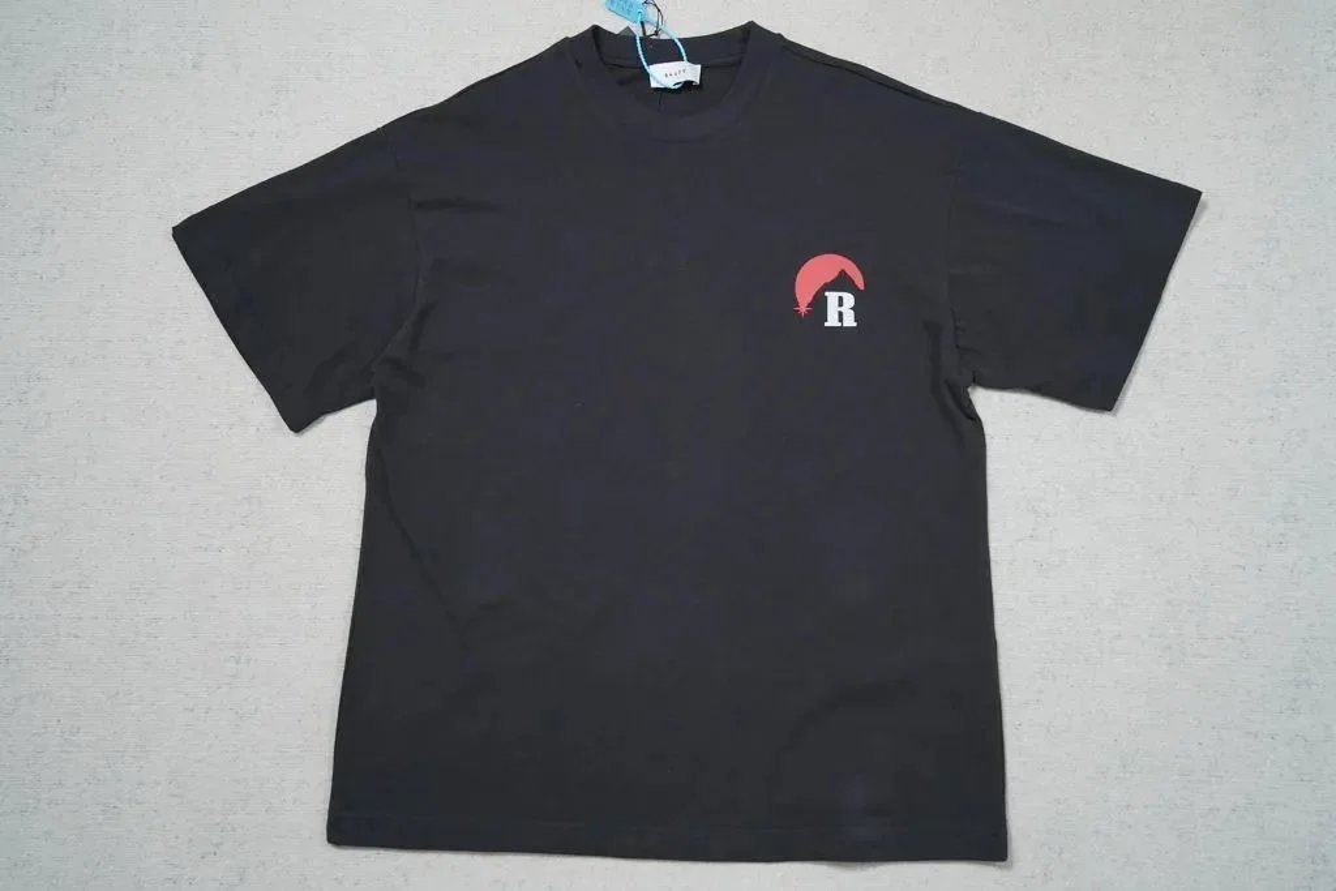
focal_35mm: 35
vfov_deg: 37.9
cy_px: 446
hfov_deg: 54.4
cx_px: 668
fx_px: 1299
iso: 1600
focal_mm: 35
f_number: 10
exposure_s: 1/100
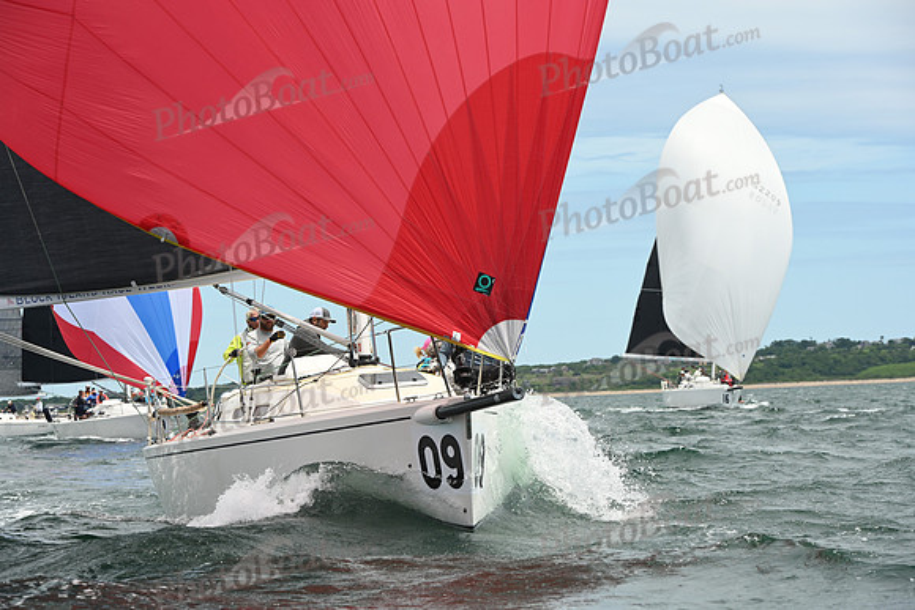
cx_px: 458
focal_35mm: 135
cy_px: 305
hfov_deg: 15.2
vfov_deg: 10.2
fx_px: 3432
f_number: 9
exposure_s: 1/1000
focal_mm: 135
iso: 320
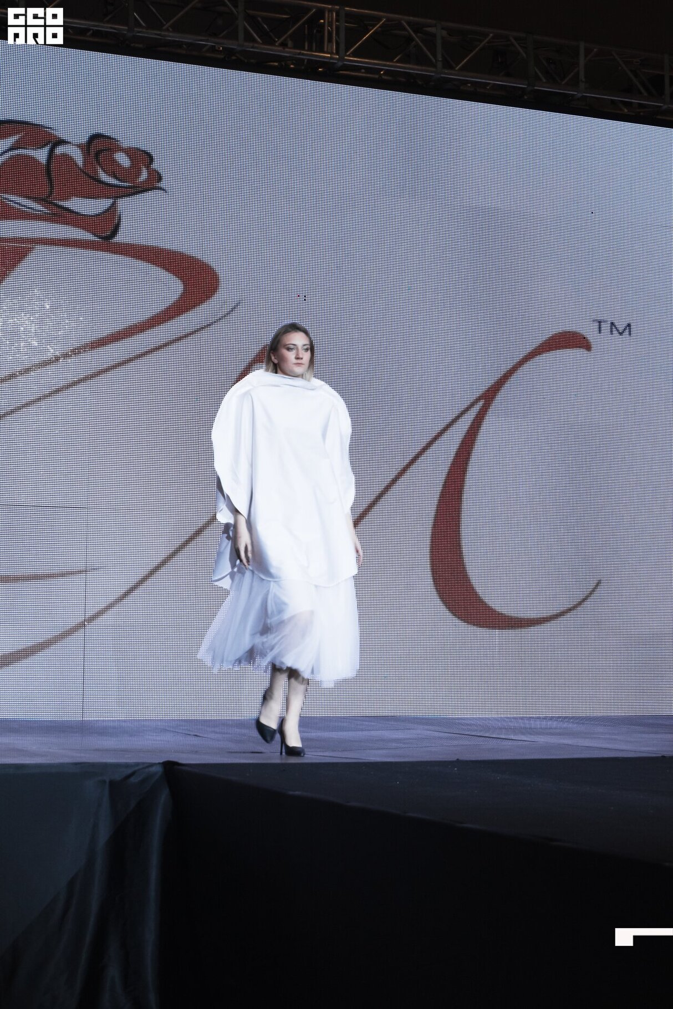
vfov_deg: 29.7
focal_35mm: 68
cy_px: 504
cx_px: 336
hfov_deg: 20.0
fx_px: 1907
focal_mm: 45
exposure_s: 1/125
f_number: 5.6
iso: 800
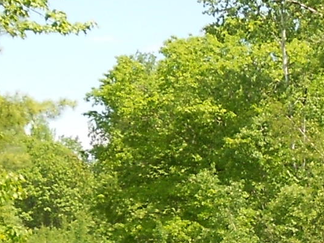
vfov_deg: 10.0
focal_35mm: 146
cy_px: 300
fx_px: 1367
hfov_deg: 12.6
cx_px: 538
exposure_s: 1/400
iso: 80
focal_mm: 4.6
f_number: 3.2
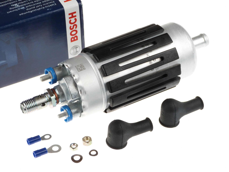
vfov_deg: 13.0
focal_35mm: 114
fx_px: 754
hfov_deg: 17.3
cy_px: 86
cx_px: 114
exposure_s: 1/160
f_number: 3.5
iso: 200
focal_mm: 20.4
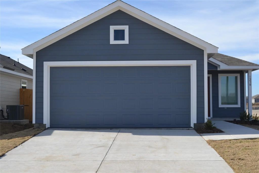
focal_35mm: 48
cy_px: 86
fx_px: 345
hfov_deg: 41.1
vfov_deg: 28.1
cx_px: 130
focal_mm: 32
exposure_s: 1/200
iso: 100
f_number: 7.1
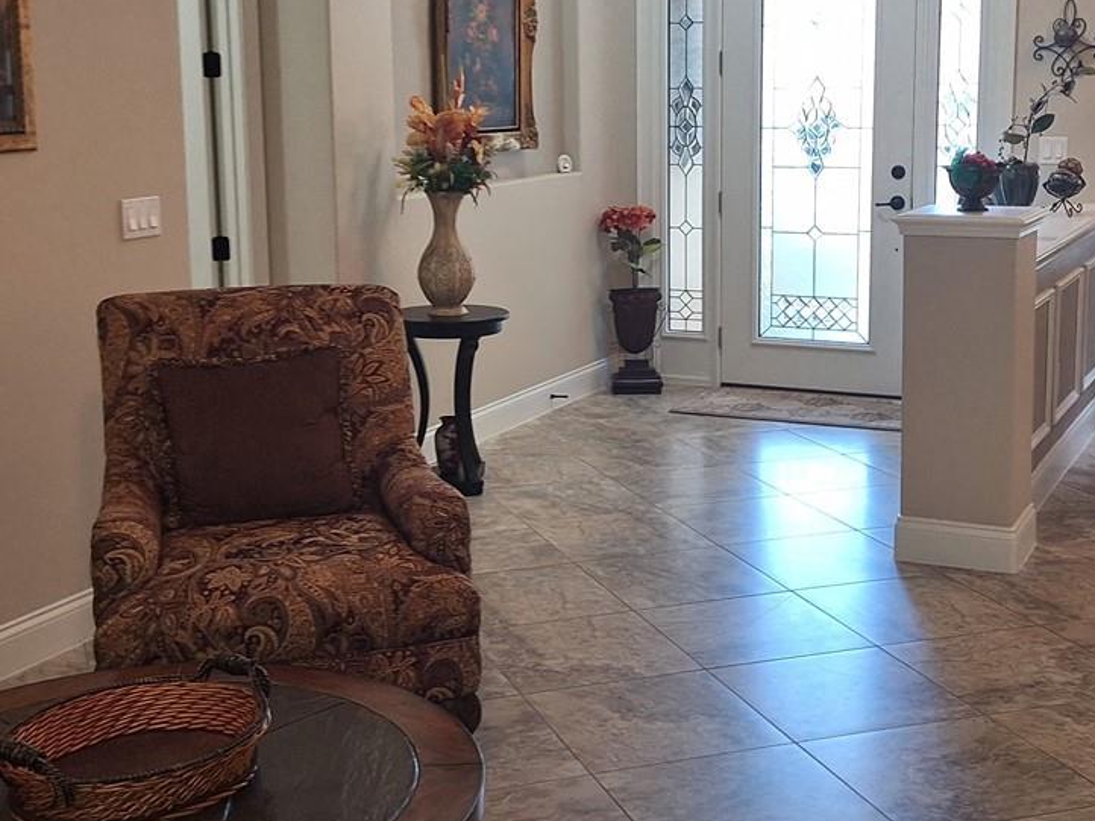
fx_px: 1613
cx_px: 558
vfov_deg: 28.4
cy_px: 297
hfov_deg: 37.5
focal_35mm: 51
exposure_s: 1/40
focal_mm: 5.54
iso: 100
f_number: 1.8
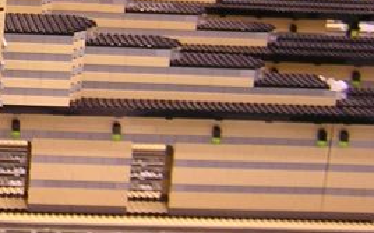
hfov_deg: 17.2
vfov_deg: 11.3
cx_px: -114
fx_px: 1161
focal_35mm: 114
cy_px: -27
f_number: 2.6
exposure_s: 1/4.7
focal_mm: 4.7
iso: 100
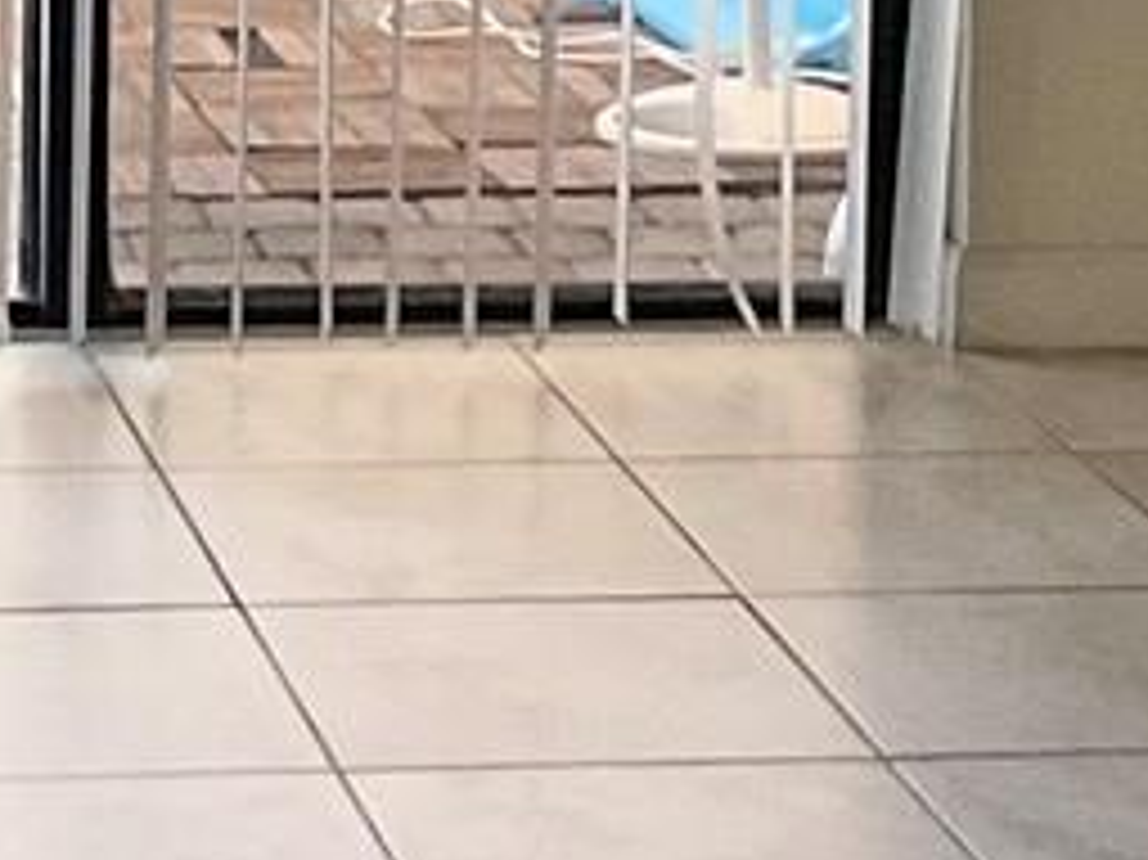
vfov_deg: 7.9
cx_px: -77
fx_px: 6033
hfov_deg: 10.7
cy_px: -734
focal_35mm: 182
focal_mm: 3
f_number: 1.8
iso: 80
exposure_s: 1/60
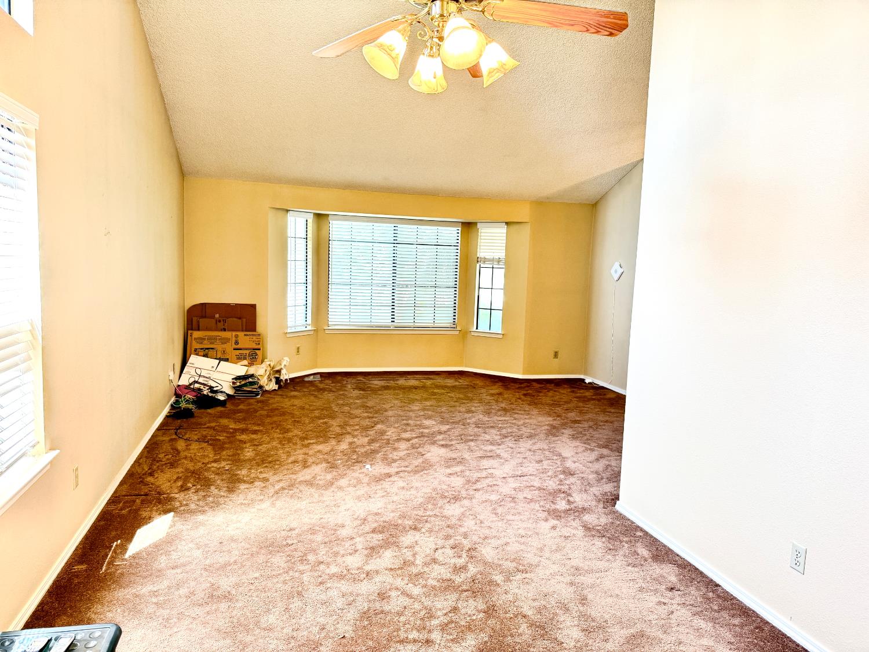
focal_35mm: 24
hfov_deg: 71.6
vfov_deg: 56.8
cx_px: 434
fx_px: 602
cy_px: 326
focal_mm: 6.76
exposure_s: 1/60
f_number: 1.78
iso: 250
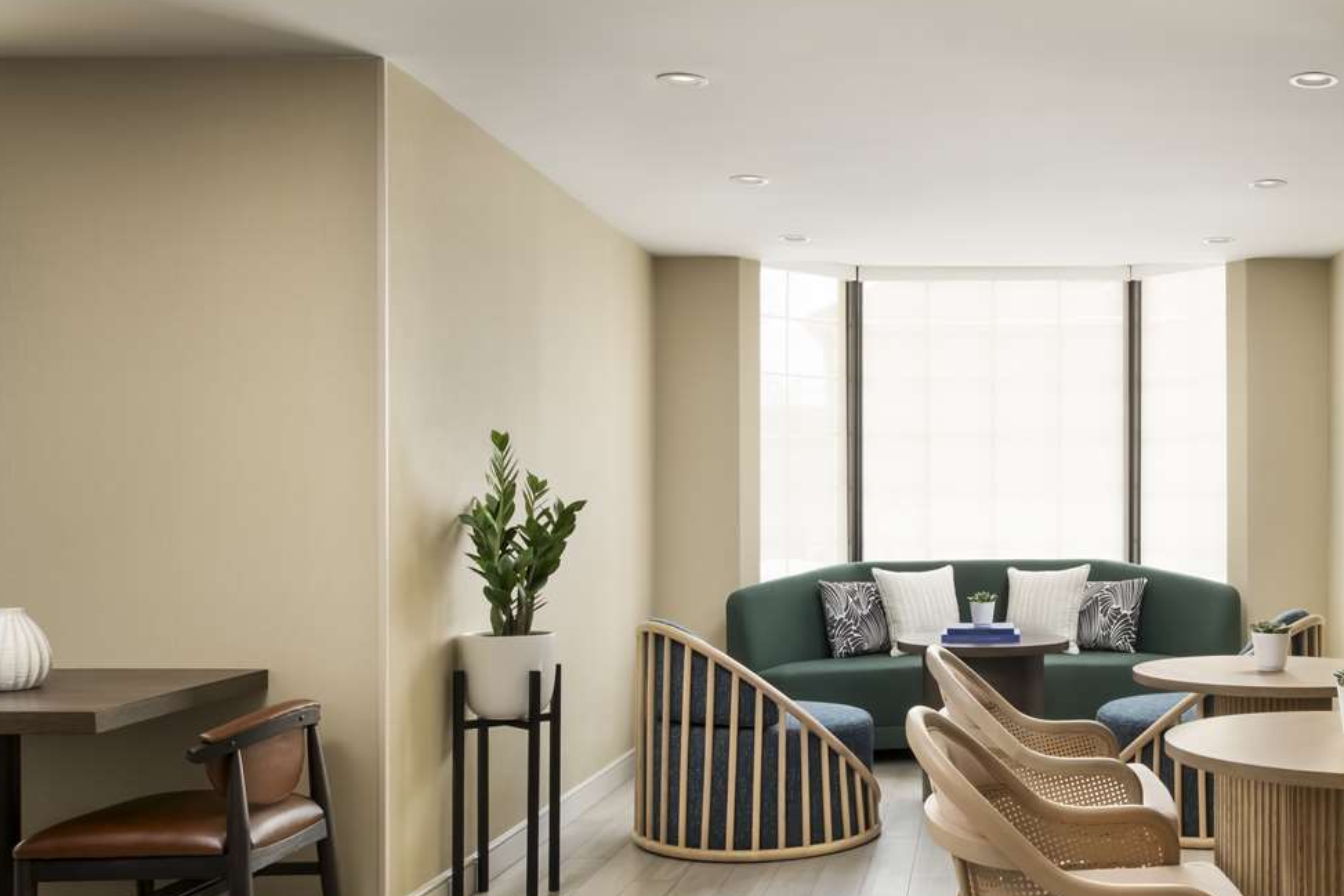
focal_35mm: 37
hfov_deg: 49.9
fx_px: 1381
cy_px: 520
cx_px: 997
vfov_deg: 35.9
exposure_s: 1/2
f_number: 16
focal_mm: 24
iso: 200
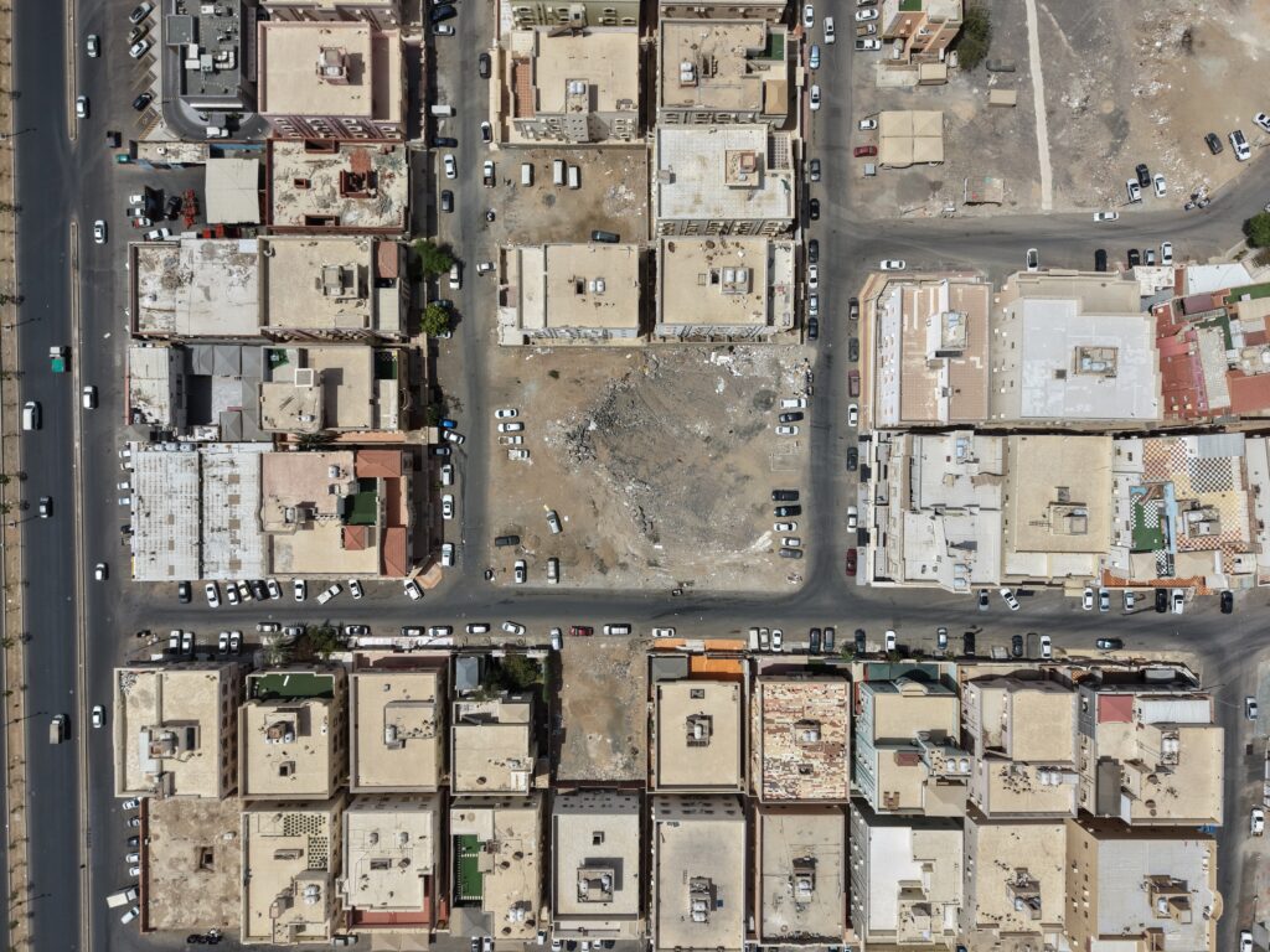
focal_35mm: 24
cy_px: 476
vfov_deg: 56.8
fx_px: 881
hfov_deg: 71.6
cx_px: 635
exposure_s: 1/8000
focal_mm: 8.67
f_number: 1.8
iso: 130
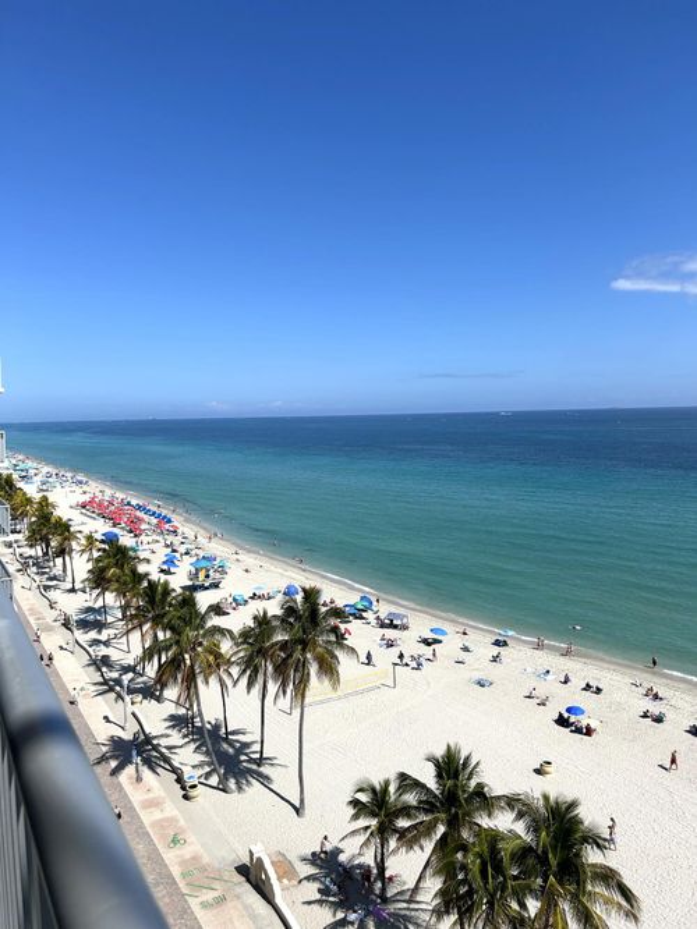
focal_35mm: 26
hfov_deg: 53.0
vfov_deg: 67.3
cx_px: 348
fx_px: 698
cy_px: 464
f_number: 1.5
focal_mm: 5.7
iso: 50
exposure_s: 1/8000
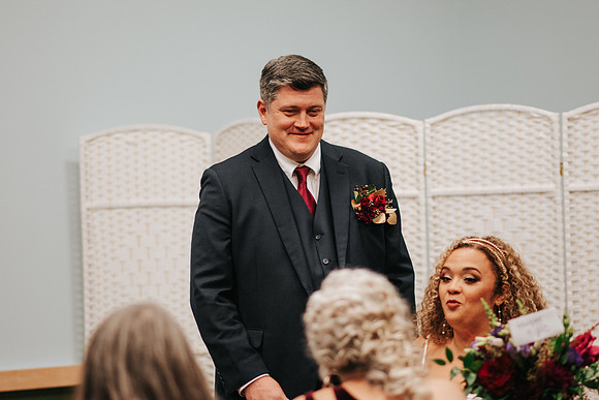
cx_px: 300
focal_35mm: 128
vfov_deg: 10.8
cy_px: 200
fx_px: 2122
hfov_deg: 16.1
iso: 800
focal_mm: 85
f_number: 1.8
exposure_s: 1/160
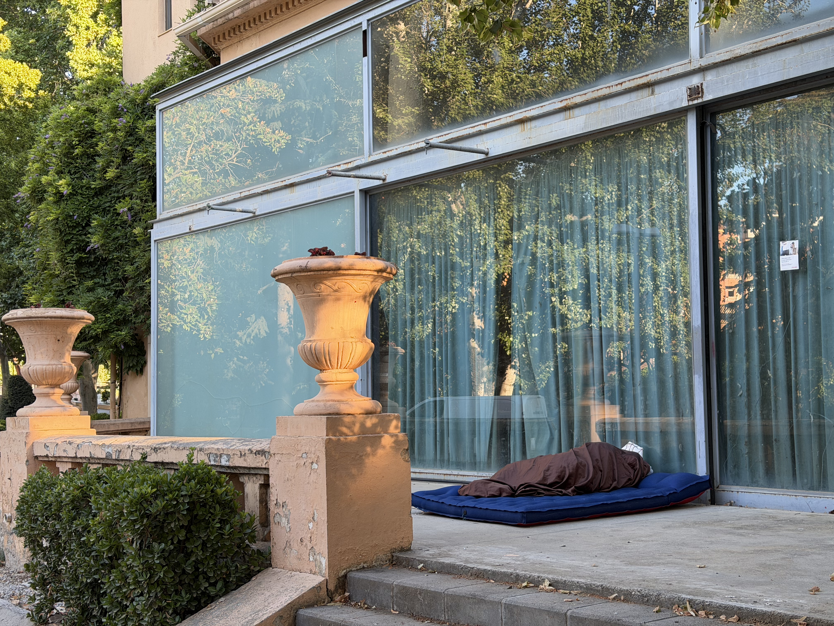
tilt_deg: +2.7
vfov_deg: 30.3
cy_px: 313
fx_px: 1156
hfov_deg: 39.7
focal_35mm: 48
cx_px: 417
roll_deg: +1.3
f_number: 1.78
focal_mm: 6.76
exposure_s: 1/188
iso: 64
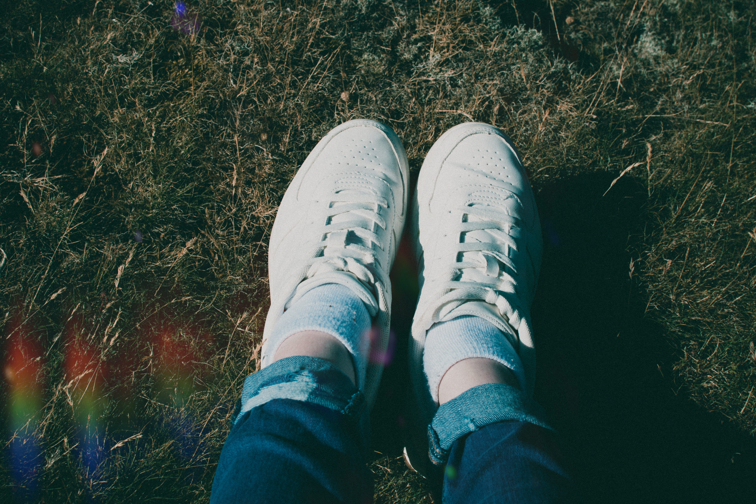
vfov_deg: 25.8
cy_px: 252
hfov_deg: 37.9
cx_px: 378
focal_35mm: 52
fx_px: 1102
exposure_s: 1/320
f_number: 9
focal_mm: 35
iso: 125
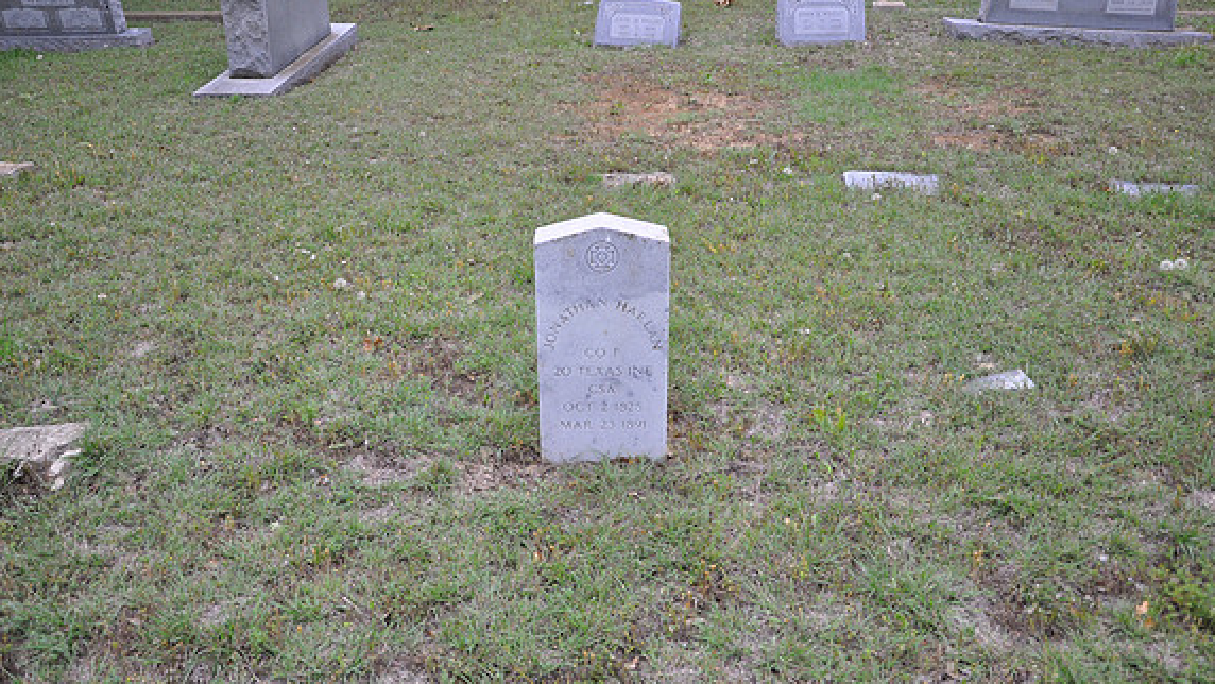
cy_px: 318
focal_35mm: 35
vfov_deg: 33.7
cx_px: 612
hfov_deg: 56.6
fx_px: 1128
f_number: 5
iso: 400
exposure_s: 1/100
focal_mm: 22
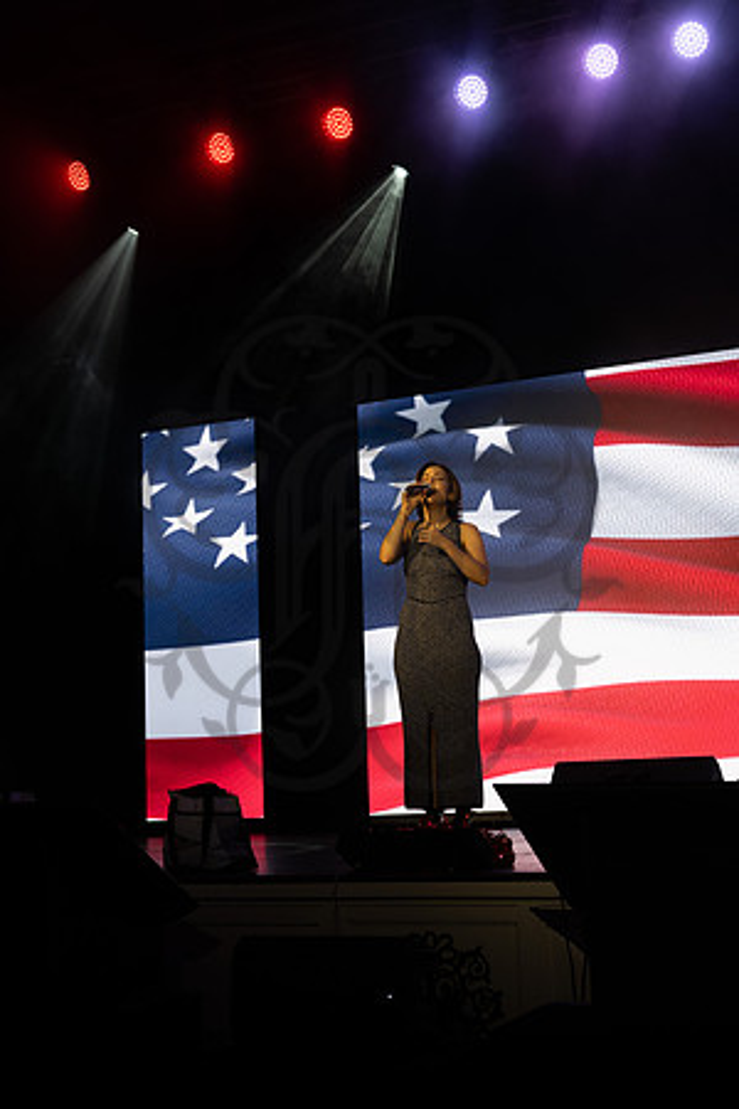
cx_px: 370
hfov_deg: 27.0
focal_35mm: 50
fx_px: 1539
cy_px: 554
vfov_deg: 39.6
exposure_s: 1/160
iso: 640
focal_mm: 50
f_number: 4
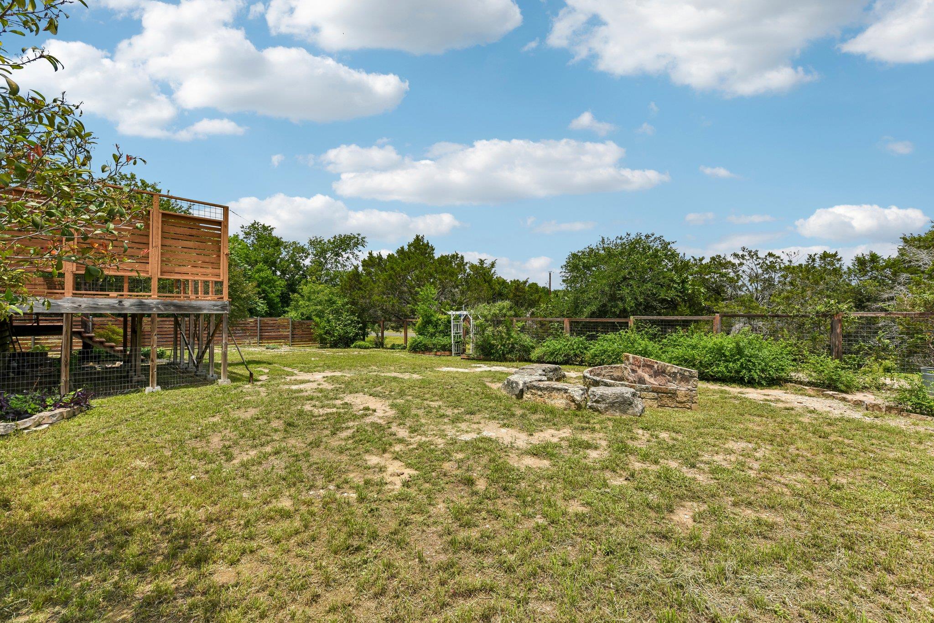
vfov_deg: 81.2
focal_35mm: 14
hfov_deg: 104.3
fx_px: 363
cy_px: 312
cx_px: 467
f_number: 8
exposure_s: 1/400
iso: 100
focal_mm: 14
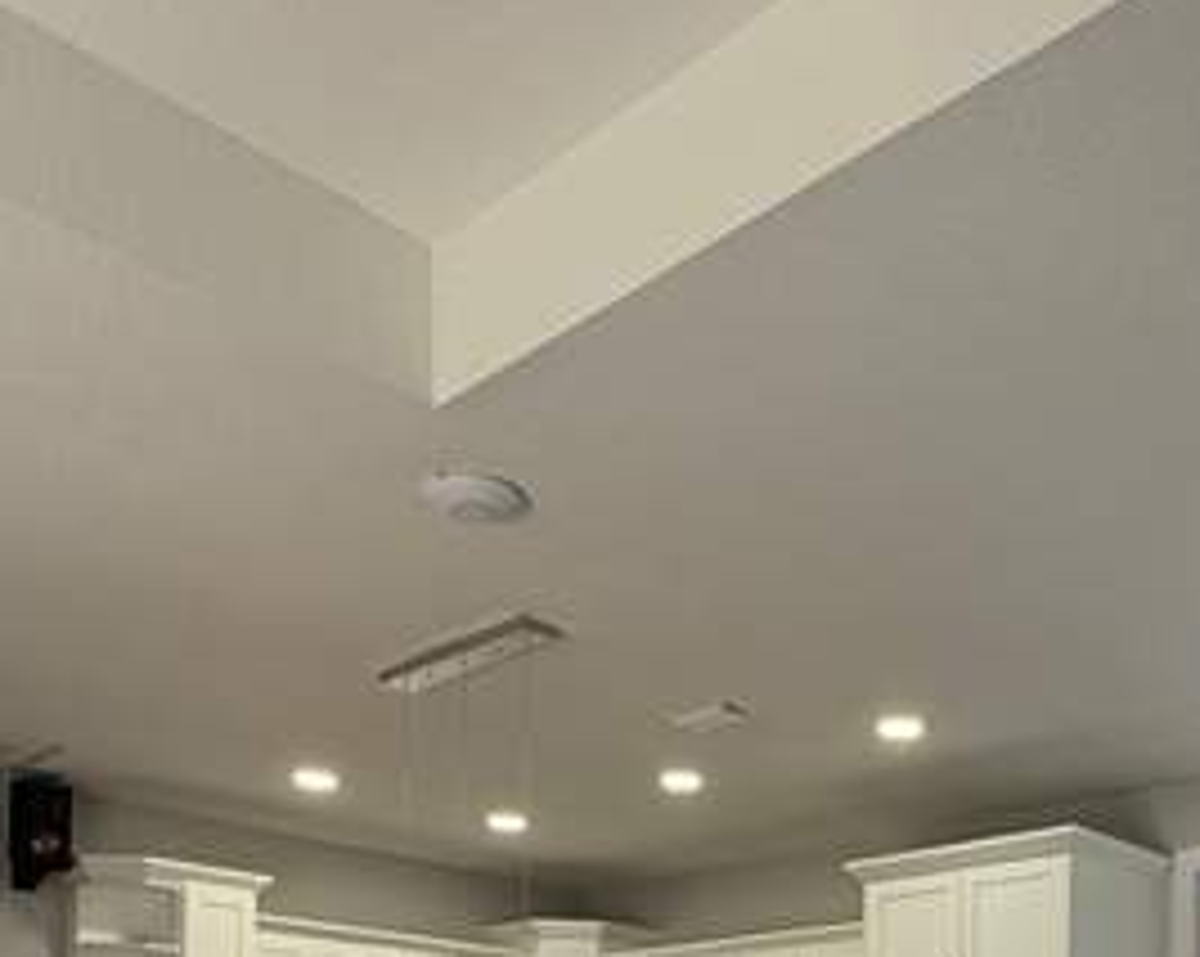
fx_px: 1455
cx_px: 827
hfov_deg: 44.0
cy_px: 1182
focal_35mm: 41
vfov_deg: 30.3
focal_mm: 2.22
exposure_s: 1/120
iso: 200
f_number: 2.2
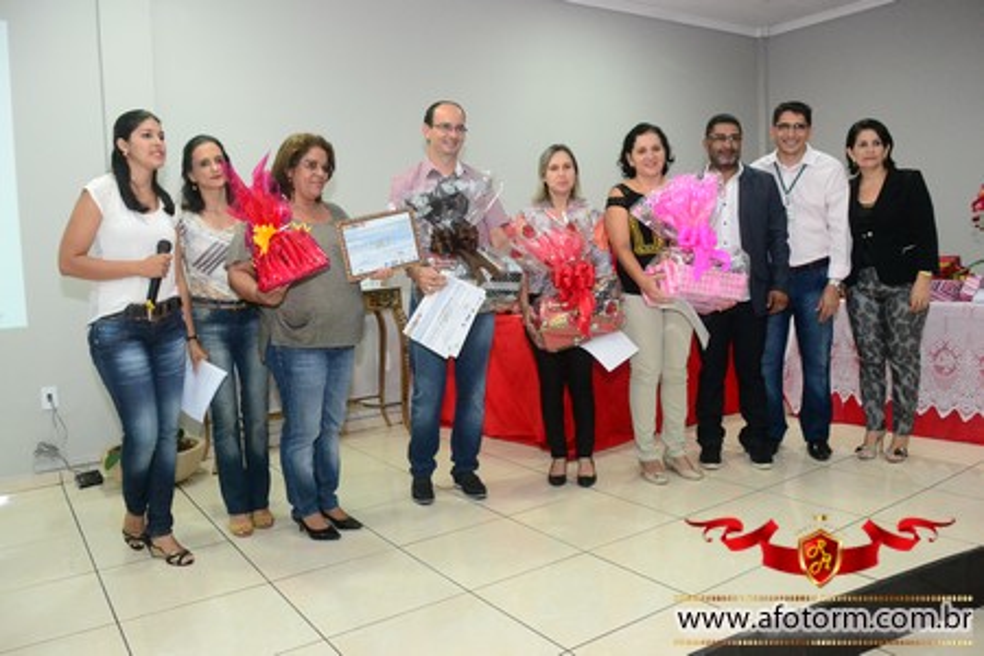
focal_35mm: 30
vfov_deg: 43.6
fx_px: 820
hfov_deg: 61.9
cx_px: 492
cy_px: 328
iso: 3200
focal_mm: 20
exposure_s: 1/100
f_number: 5.6
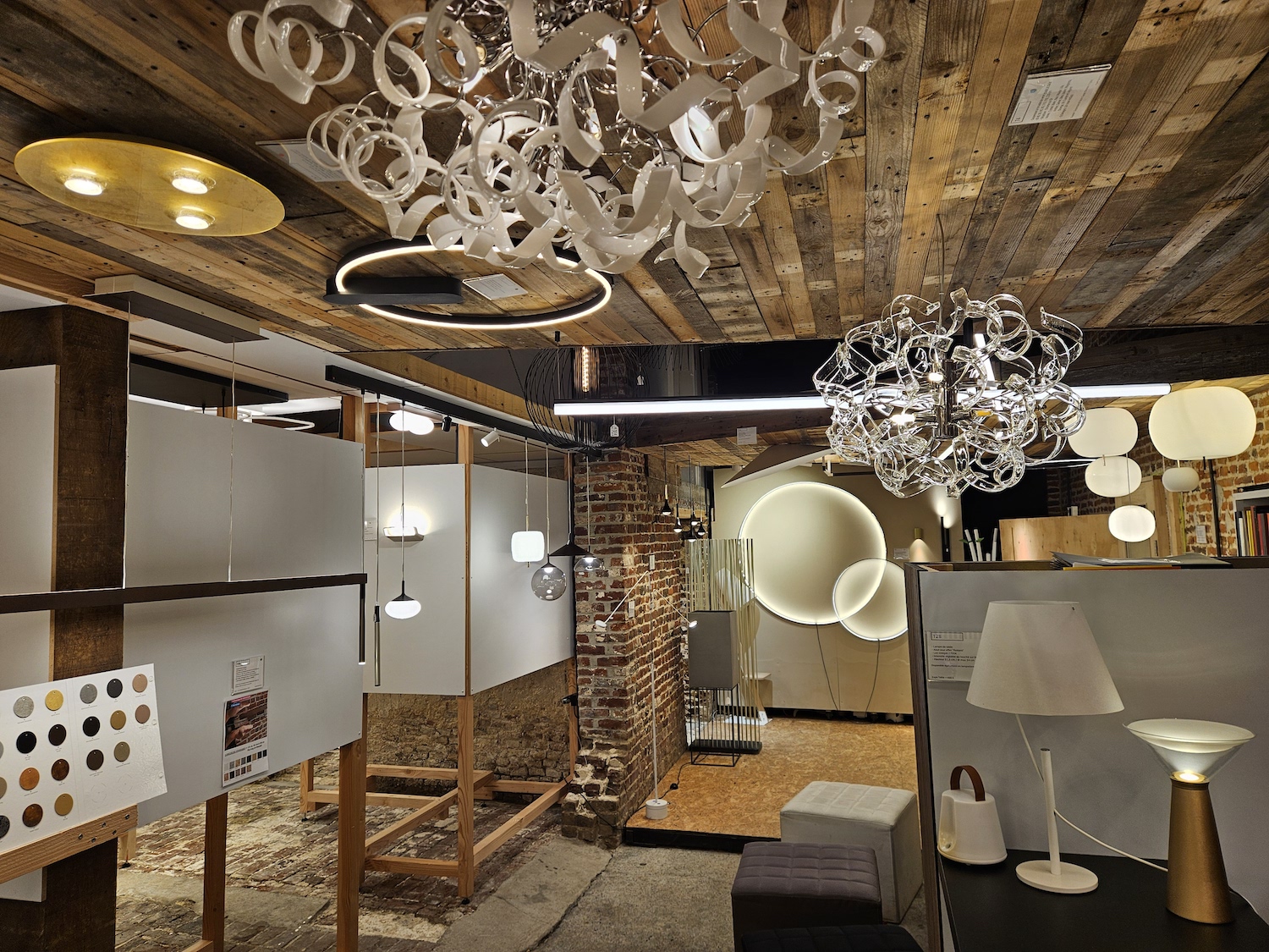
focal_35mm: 23
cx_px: 634
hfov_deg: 73.9
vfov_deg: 58.9
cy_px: 476
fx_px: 843
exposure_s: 1/100
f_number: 1.8
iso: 25
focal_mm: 5.4
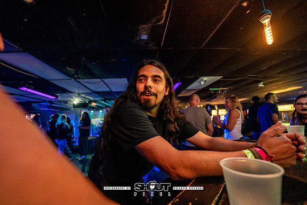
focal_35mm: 14
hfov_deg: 104.2
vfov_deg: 81.2
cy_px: 102
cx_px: 154
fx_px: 119
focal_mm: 14
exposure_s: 1/100
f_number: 2.8
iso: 3200
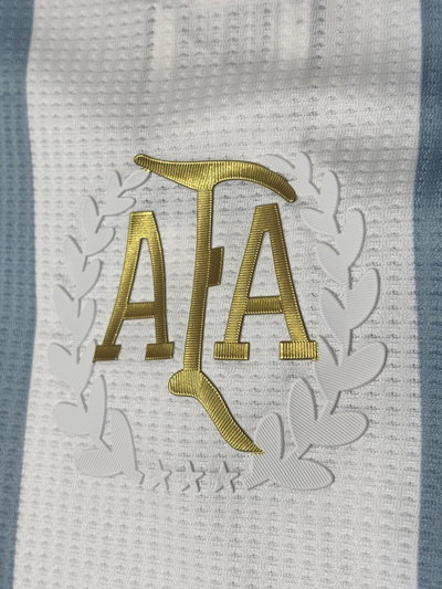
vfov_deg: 36.8
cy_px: 294
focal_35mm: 52
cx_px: 221
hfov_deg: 28.0
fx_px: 885
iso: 125
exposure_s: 1/50
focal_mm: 5.96
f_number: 1.6
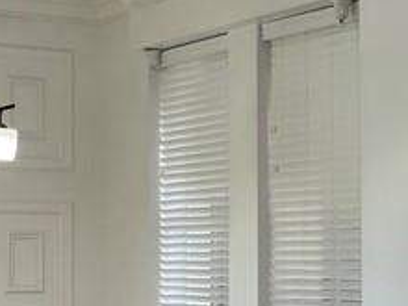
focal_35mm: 121
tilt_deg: +0.9
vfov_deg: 12.2
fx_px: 1426
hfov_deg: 15.7
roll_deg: +0.4
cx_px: 482
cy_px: 232
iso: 40
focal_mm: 4.2
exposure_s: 1/120
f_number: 1.6
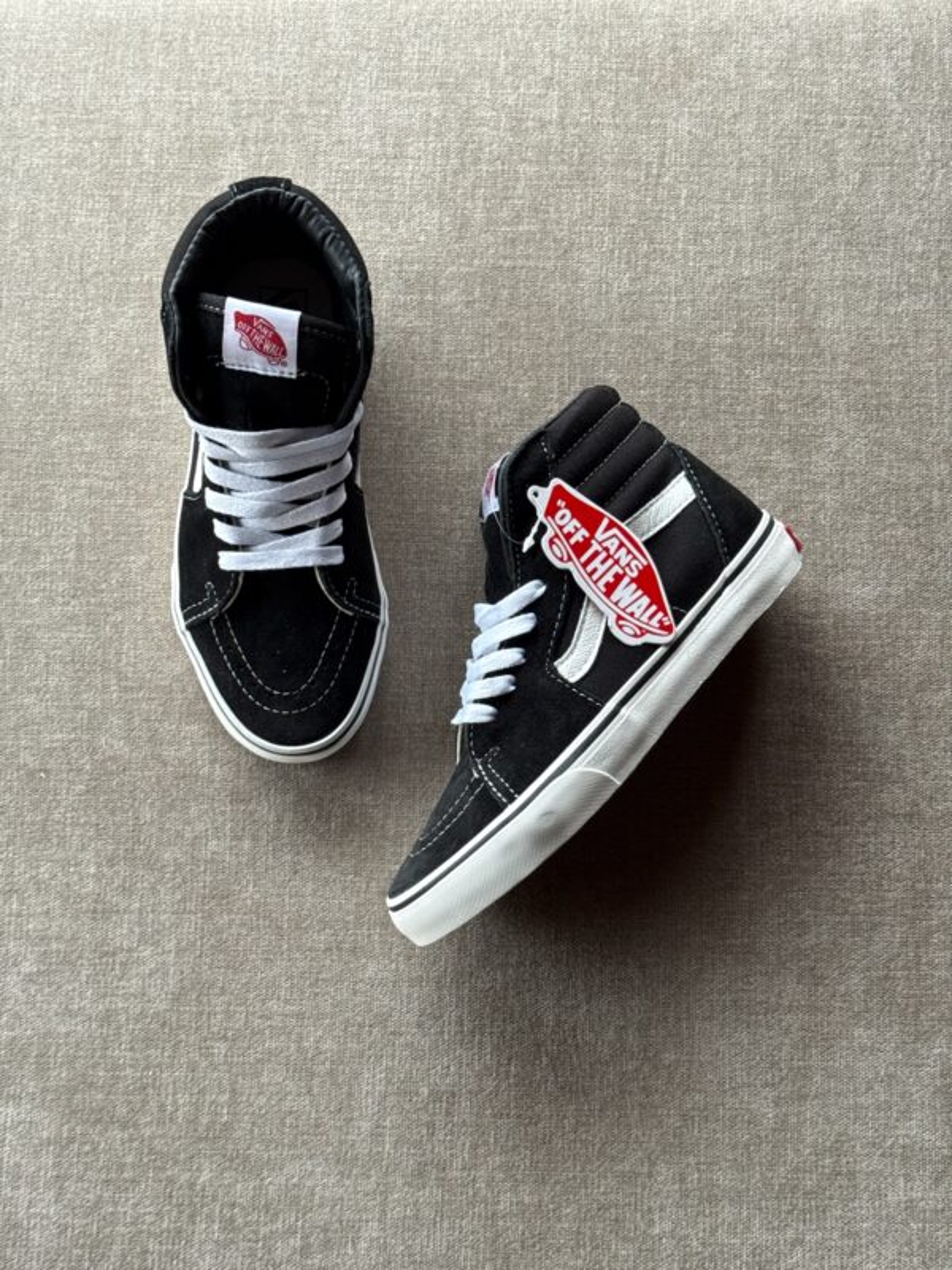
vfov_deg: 39.7
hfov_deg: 30.3
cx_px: 476
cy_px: 635
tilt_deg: -82.2
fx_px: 1760
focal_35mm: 48
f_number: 1.78
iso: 125
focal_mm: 6.76
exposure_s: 1/60
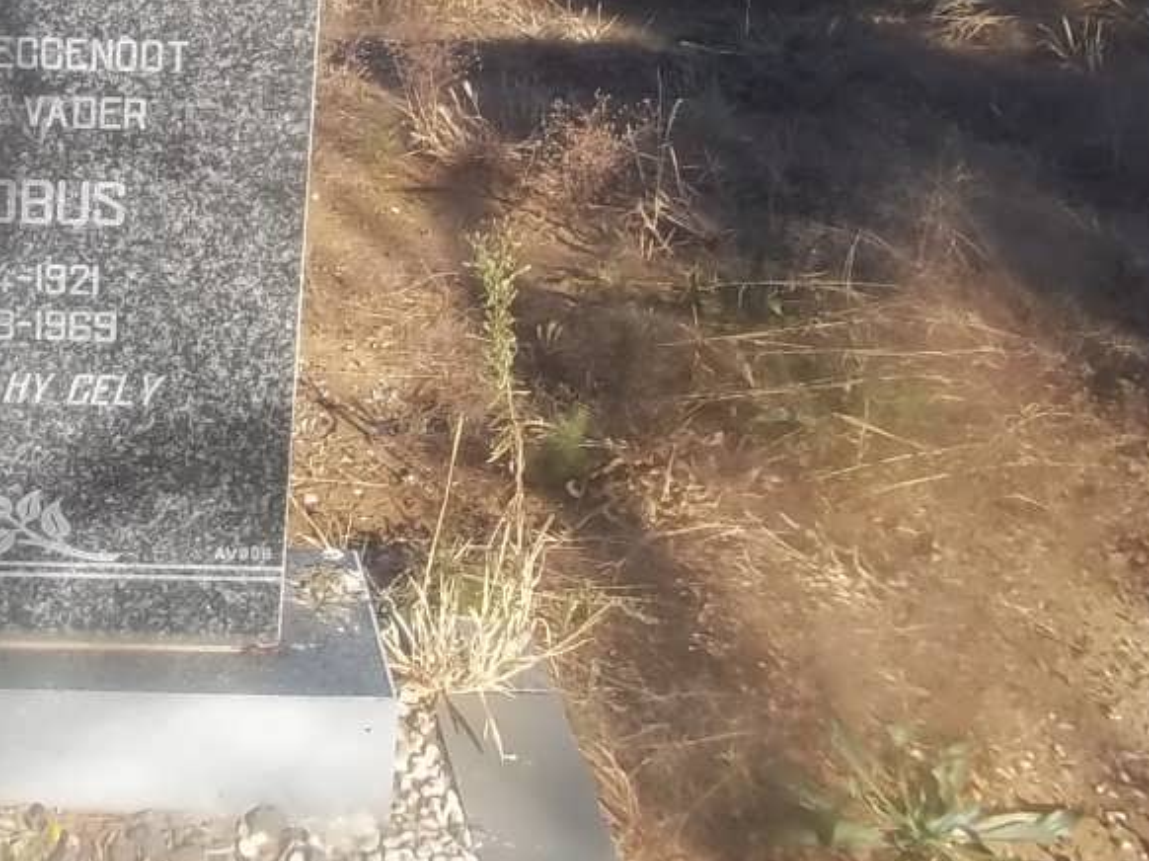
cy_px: -4
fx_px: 2190
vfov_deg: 21.4
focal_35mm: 66
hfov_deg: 28.0
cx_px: 57
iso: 80
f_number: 2.9
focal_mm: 5.7
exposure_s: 1/500
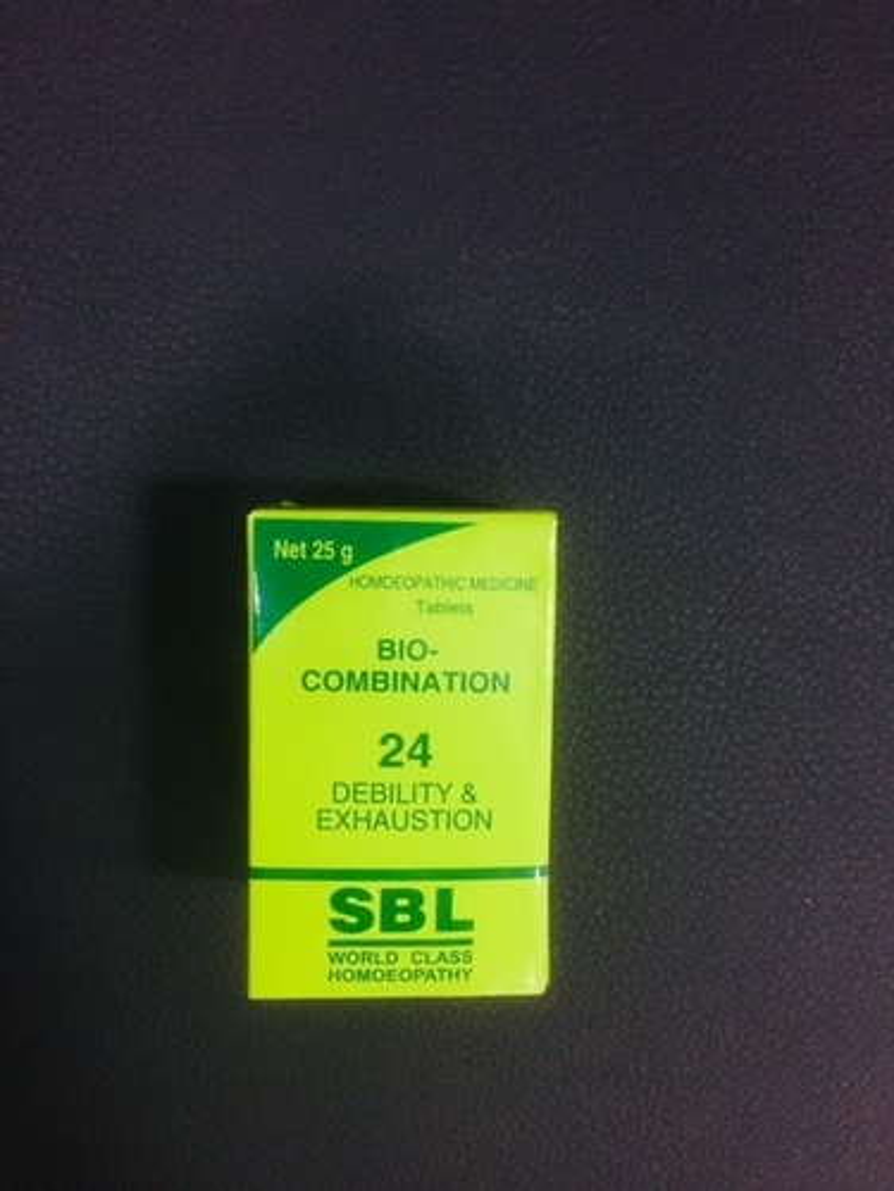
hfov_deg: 48.2
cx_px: 447
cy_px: 596
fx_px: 999
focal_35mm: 29
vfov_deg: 61.7
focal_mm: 4.15
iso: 160
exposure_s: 1/33
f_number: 2.2
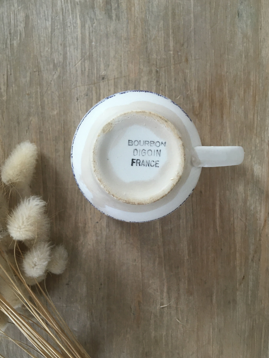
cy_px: 178
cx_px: 135
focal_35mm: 30
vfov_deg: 60.0
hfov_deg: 46.8
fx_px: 311
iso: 100
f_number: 2.2
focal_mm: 4.15
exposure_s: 1/33
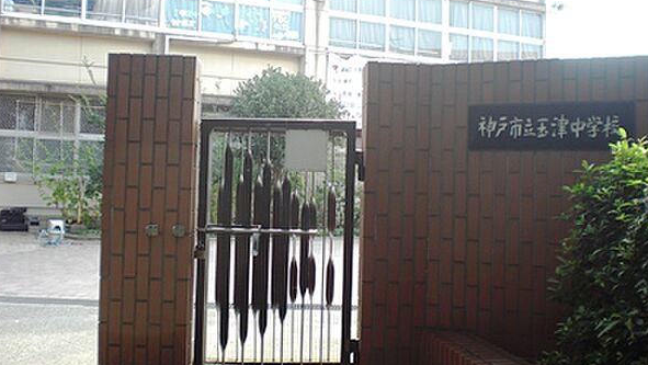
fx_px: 722
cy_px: 142
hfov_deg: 48.3
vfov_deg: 28.3
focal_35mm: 42
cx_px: 322
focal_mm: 6.3
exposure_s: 1/100
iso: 64
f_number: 3.1
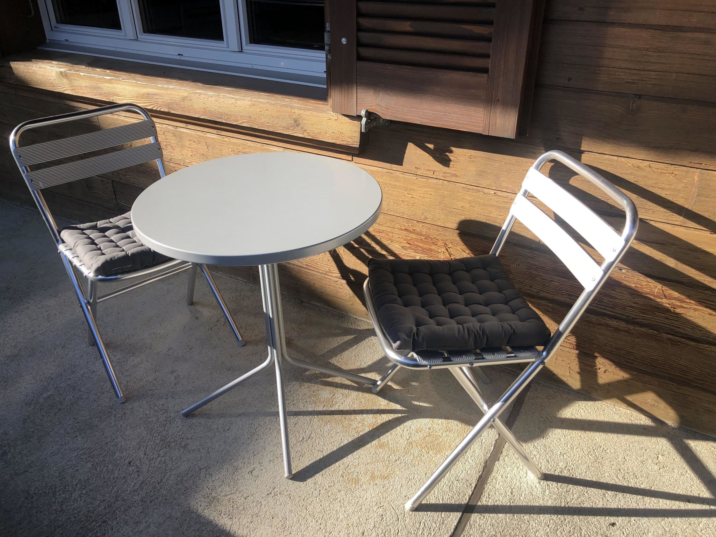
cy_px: 268
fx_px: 579
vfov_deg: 49.7
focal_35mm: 28
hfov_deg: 63.4
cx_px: 358
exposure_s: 1/750
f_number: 1.8
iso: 20
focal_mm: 4
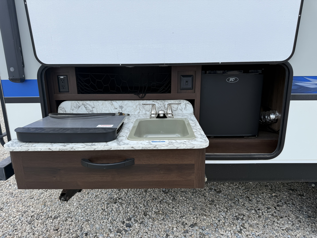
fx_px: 220
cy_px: 119
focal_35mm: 24
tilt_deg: -14.7
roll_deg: +0.4
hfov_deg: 71.6
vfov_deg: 56.8
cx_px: 158
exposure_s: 1/2169
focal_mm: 6.76
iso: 80
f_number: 1.78
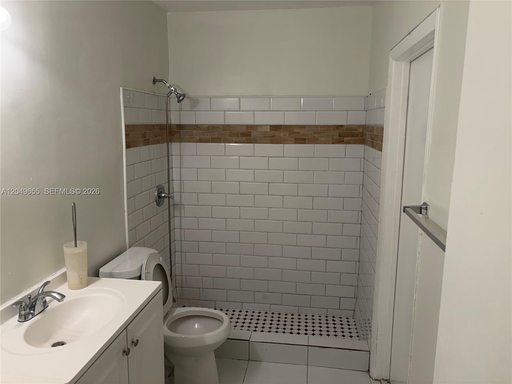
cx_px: 256
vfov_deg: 53.1
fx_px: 385
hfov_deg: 67.3
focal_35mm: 26
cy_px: 192
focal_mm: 5.96
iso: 50
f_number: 1.6
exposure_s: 1/120
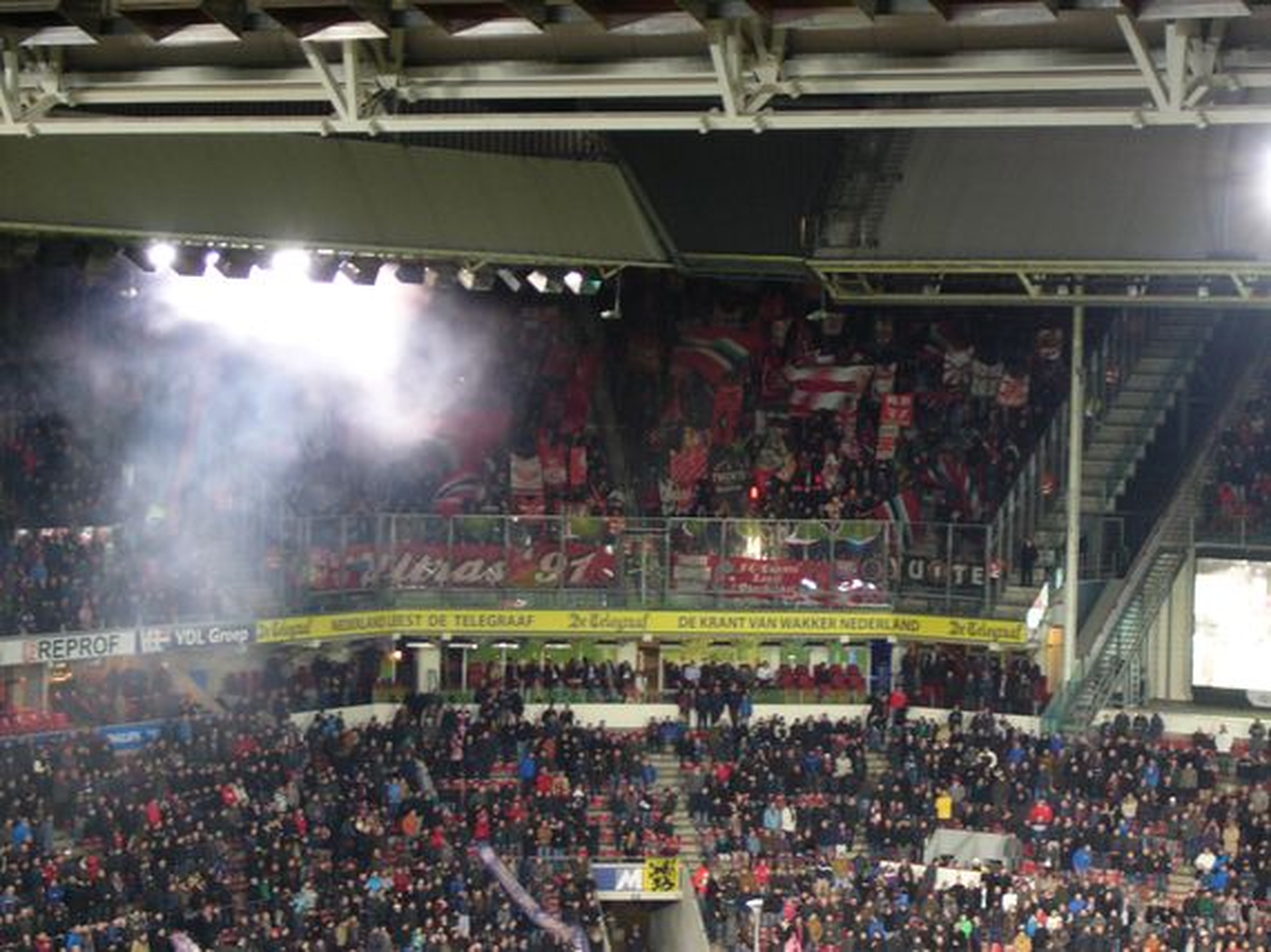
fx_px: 3854
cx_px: 636
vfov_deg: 14.1
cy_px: 476
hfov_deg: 18.7
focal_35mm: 105
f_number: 4.9
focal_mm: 17.4
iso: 200
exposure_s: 1/8
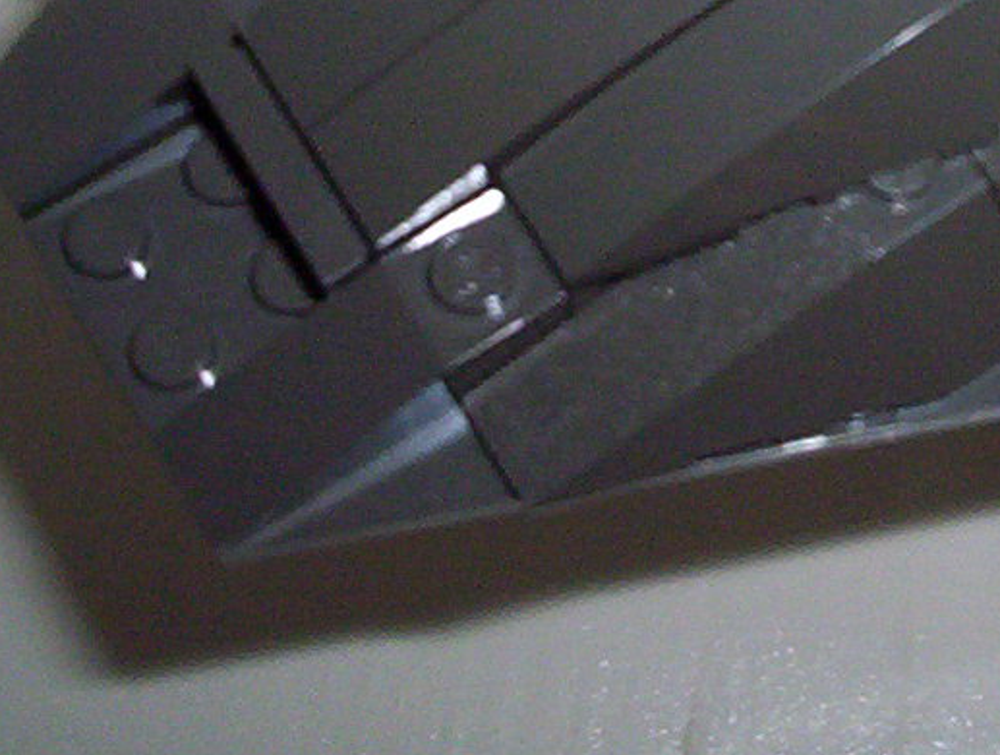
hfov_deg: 15.5
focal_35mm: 120
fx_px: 3474
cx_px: 1340
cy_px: -420
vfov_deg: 11.8
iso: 140
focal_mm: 4.99
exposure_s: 1/60
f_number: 4.5
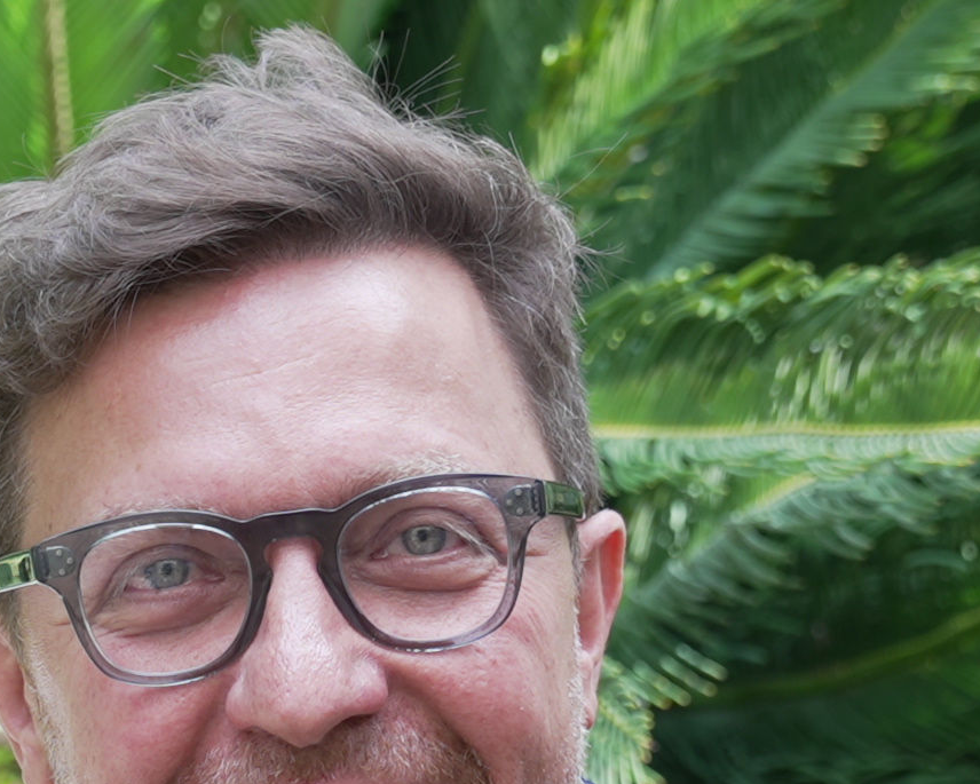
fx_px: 6208
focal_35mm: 214
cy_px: 1099
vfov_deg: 7.1
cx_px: 342
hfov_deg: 9.0
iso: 100
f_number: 4.5
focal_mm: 46
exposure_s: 1/50
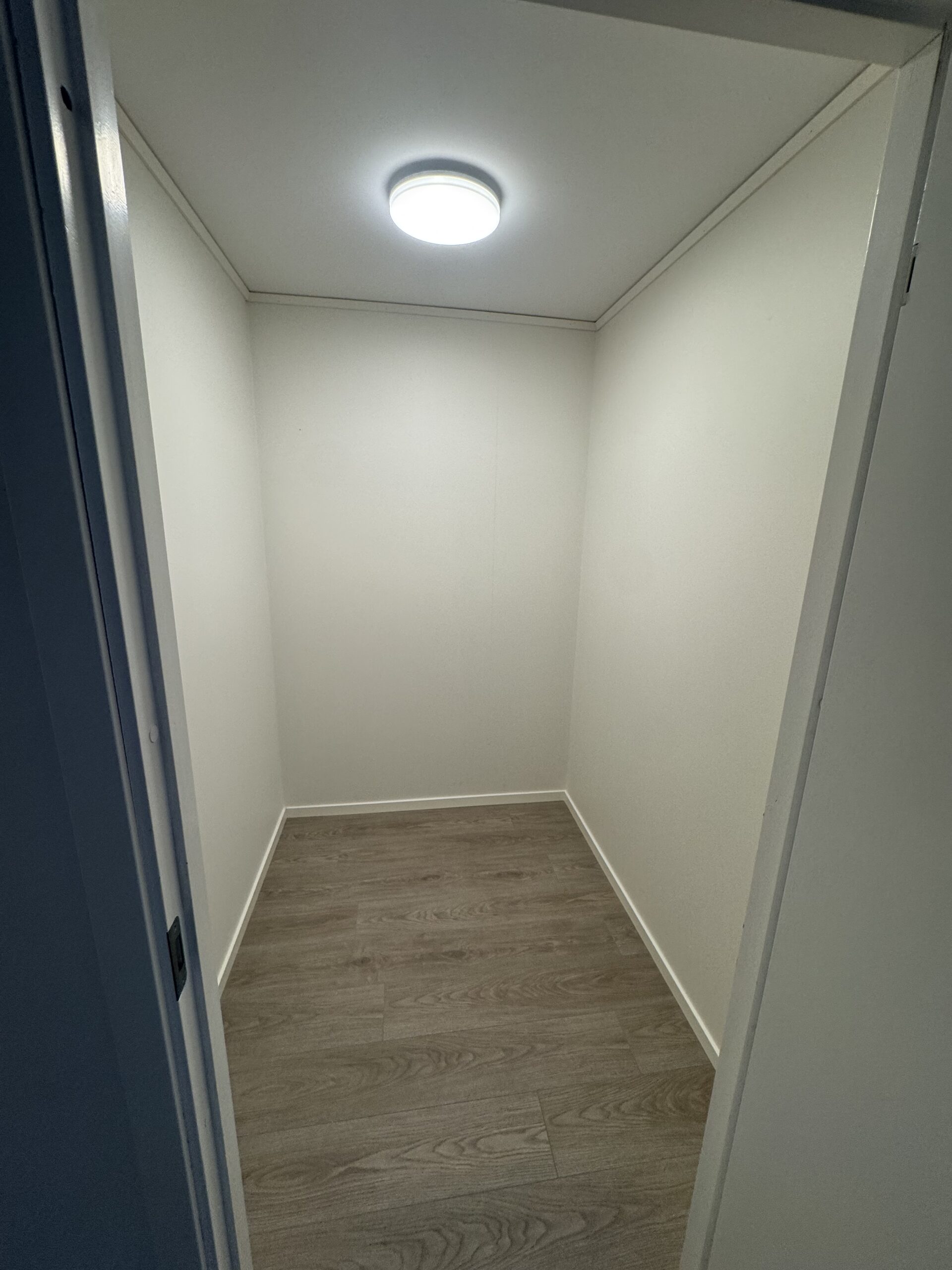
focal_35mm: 14
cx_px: 476
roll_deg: -2.5
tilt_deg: -12.9
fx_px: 513
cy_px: 635
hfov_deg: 85.7
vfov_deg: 102.1
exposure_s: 1/100
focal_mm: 2.22
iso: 160
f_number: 2.2
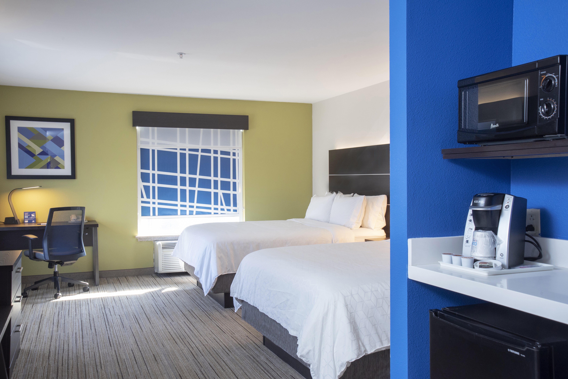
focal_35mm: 35
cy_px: 190
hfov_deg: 54.4
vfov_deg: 37.9
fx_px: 552
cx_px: 284
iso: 1000
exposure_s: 1/20
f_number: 14
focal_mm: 35
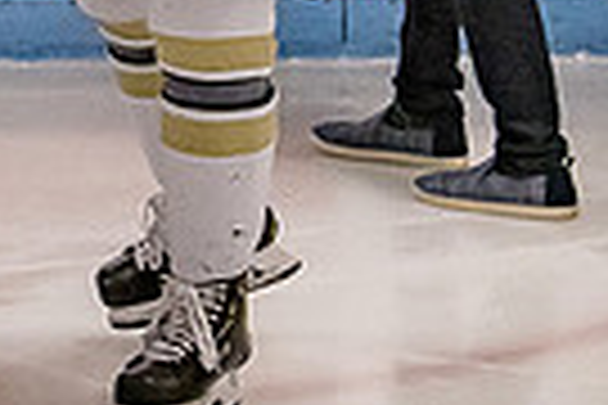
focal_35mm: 251
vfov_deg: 5.4
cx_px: -272
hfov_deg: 8.1
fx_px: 4239
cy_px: -332
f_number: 4.5
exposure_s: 1/320
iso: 1000
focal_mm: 32
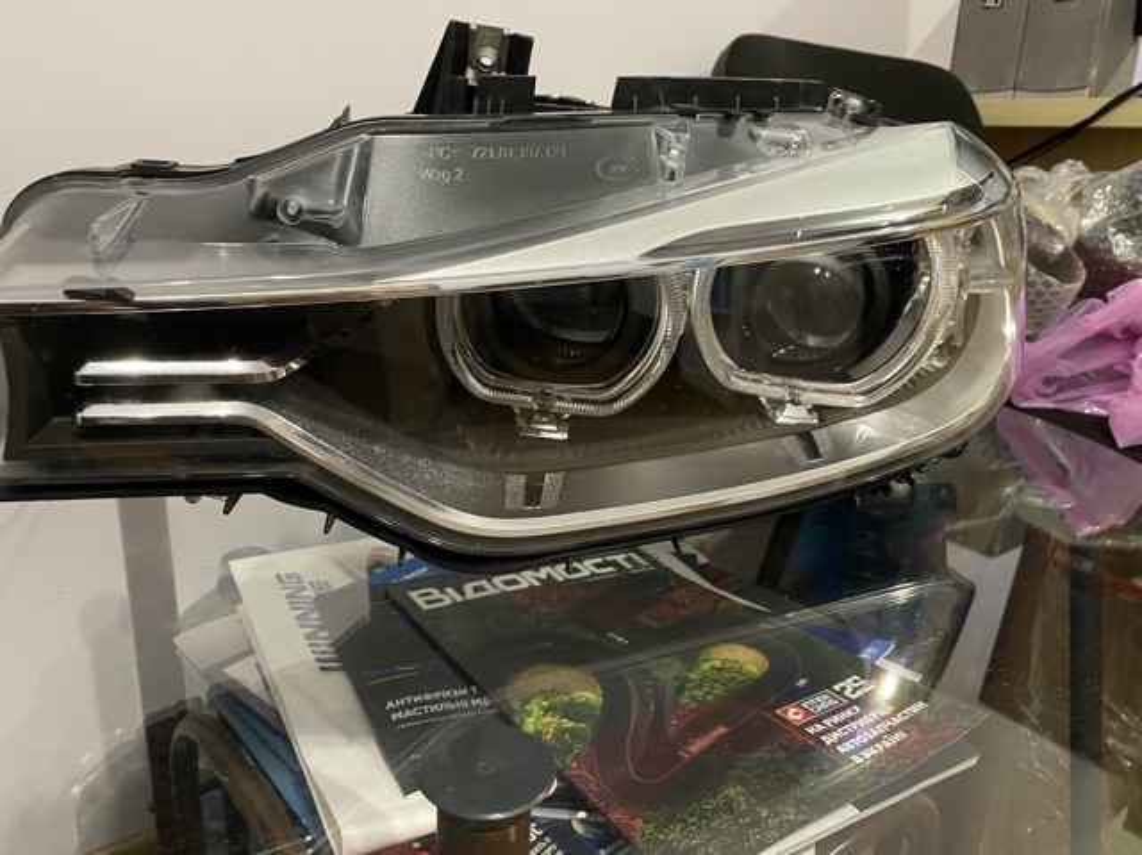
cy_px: 428
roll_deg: -2.7
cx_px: 571
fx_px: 857
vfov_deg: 53.0
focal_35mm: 26
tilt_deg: -18.5
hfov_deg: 67.3
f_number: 1.8
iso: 500
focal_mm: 4.25
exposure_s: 1/25
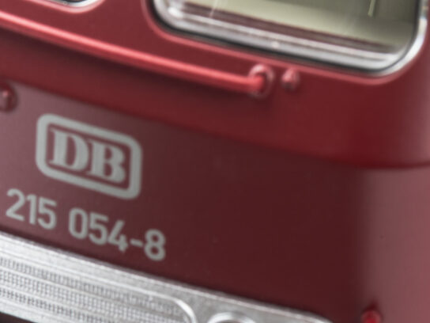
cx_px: 171
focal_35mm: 297
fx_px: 3689
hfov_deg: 6.7
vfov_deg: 5.0
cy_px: -72
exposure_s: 1/2
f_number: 29
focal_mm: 105
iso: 200
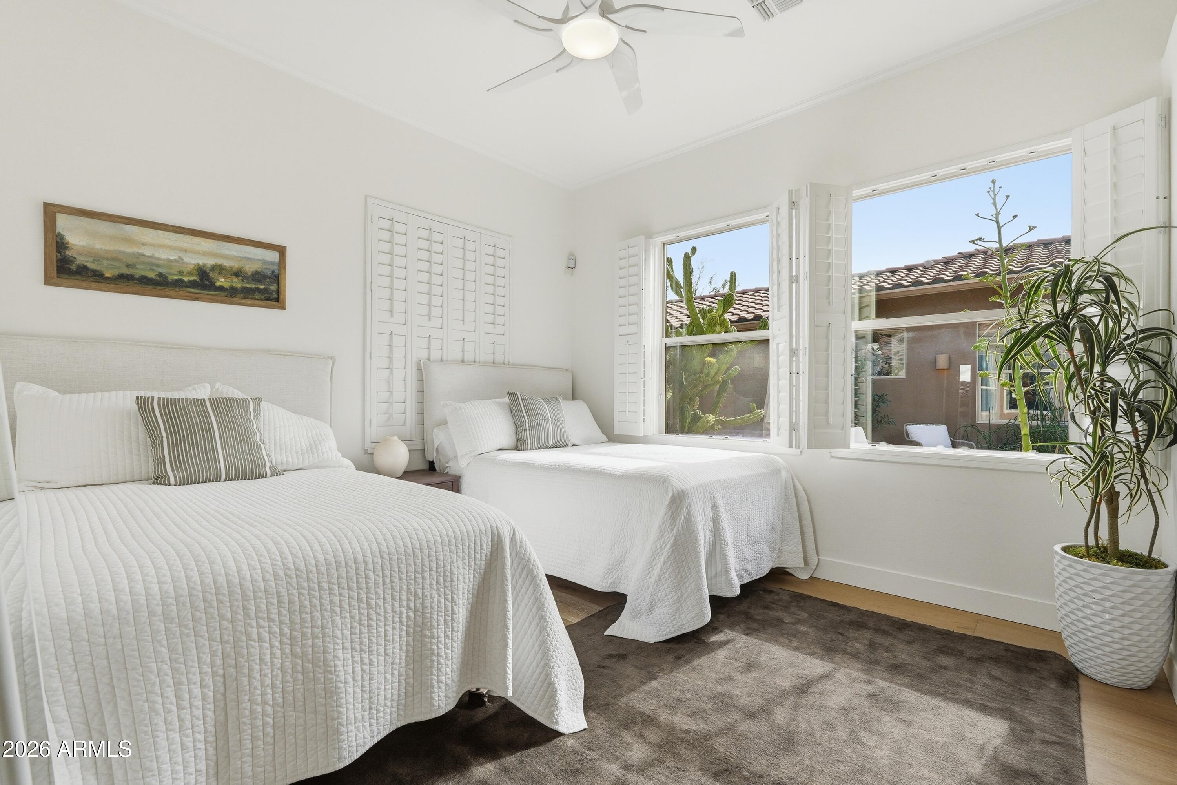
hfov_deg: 95.0
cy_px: 392
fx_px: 539
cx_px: 588
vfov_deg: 72.1
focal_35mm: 16
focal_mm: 16.5
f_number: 10
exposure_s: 1/1250
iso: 100
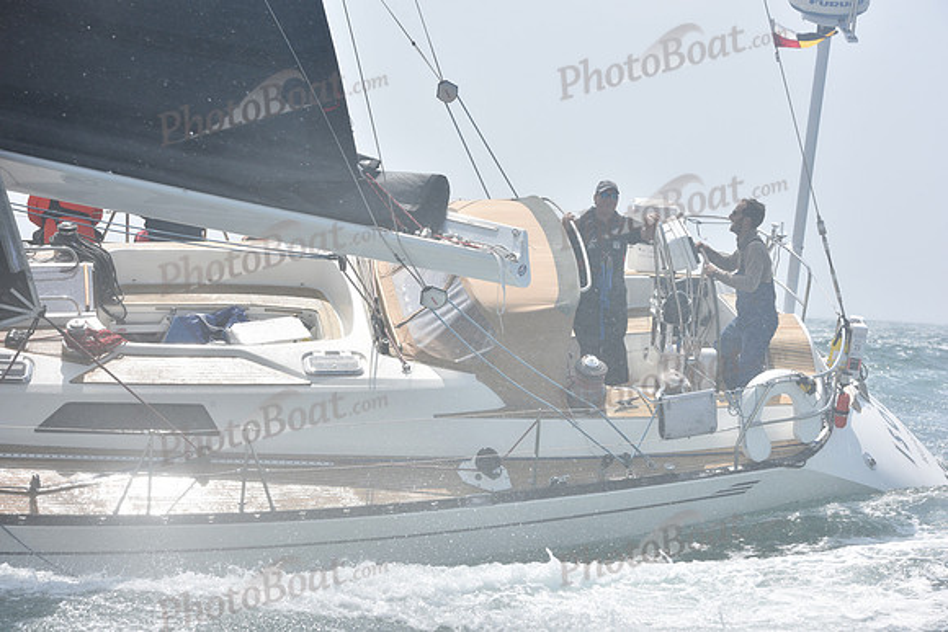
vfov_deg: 12.5
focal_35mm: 110
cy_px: 316
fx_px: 2897
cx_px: 474
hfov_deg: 18.6
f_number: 11
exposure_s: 1/800
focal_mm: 110
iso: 320
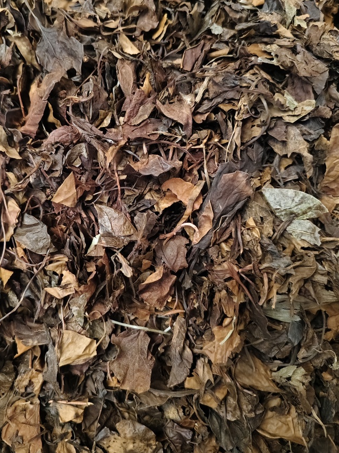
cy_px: 200
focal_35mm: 29
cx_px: 131
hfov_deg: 47.8
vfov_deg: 61.5
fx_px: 379
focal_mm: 5.56
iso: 6492
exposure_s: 1/224
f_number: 1.88
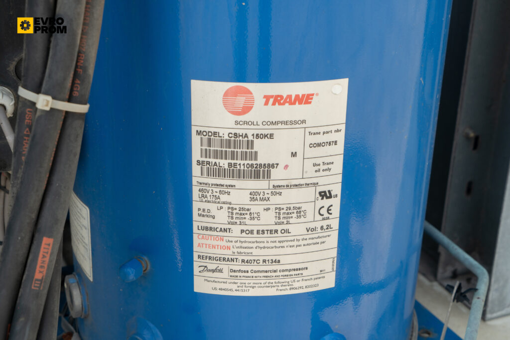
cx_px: 255
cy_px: 170
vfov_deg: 24.2
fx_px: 793
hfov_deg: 35.6
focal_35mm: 56
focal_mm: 56
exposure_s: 1/50
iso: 160
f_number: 10
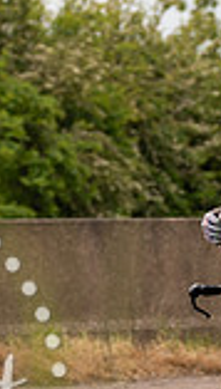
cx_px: 240
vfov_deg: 4.8
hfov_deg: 2.7
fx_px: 4671
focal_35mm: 451
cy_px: 227
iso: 160
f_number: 3.5
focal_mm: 70
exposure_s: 1/1000
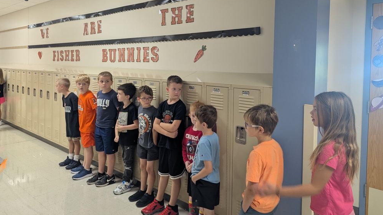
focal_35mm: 27
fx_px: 274
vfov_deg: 42.2
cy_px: 69
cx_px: 190
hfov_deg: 69.9
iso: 146
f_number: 1.85
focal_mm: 6.81
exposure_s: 1/25.6
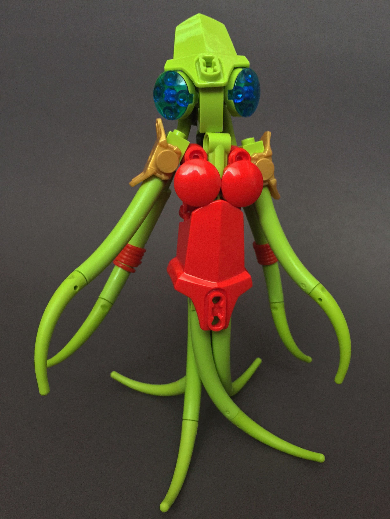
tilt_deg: -21.1
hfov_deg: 48.2
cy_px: 260
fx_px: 436
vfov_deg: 61.7
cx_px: 195
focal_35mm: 29
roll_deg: -1.3
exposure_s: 1/24
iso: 250
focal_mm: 4.15
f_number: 2.2
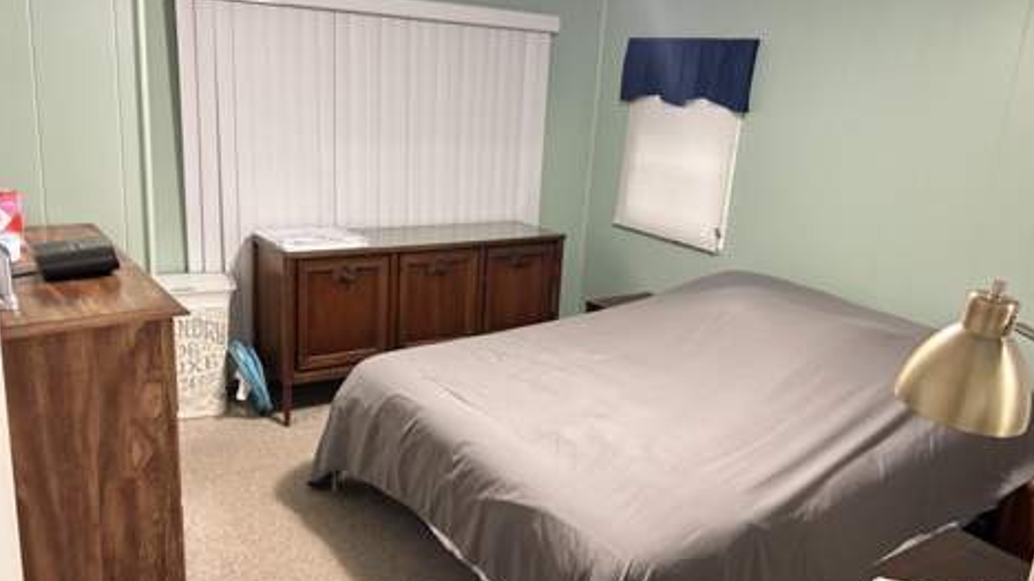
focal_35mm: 29
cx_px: 524
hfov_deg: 66.1
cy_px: 284
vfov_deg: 40.2
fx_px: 795
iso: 1000
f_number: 1.5
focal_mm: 5.7
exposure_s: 1/24
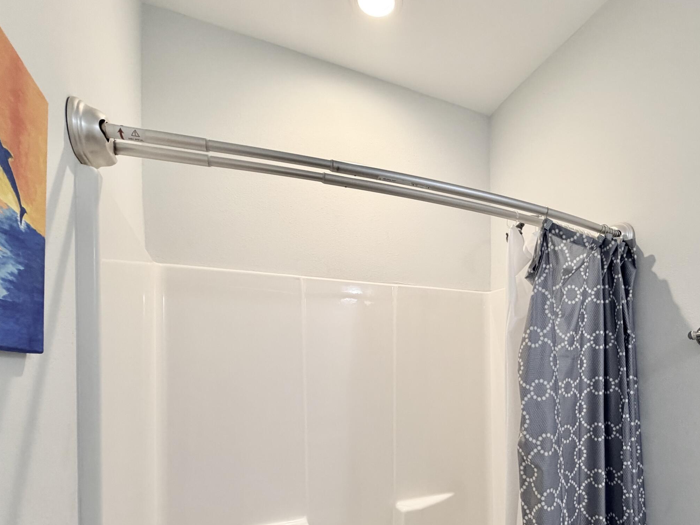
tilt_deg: +0.2
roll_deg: +0.5
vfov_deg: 61.2
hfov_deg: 77.5
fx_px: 425
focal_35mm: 21
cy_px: 368
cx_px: 440
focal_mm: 2.22
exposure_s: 1/120
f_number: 2.2
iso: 250
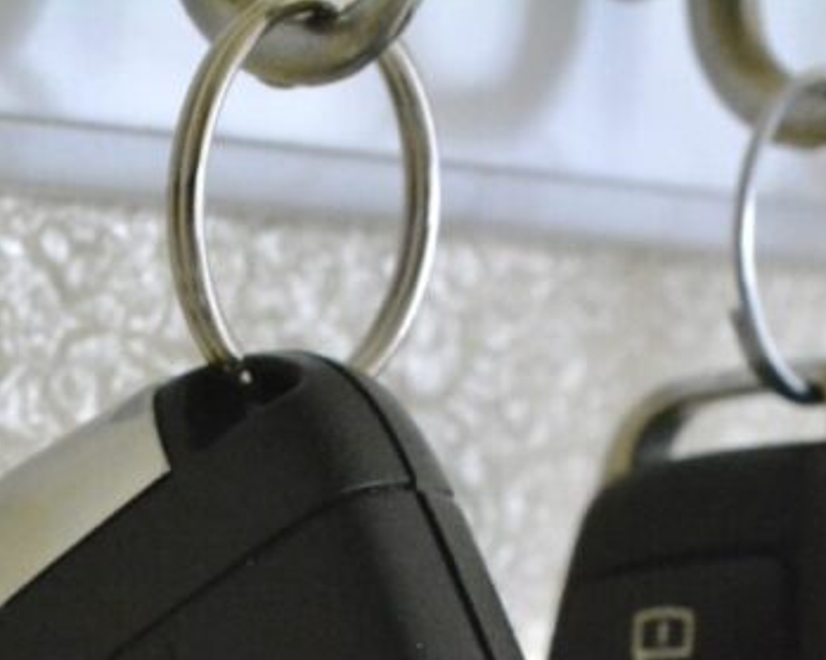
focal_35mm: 165
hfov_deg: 11.6
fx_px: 4033
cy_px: 804
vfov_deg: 9.2
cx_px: -38
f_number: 13
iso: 6400
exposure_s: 1/60
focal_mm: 40
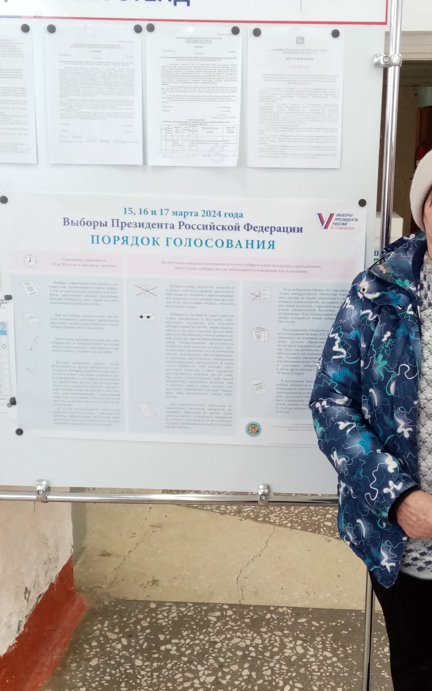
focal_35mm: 40
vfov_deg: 49.2
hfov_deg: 31.9
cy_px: 306
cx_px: 262
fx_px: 754
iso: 301
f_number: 1.8
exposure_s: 1/33.3
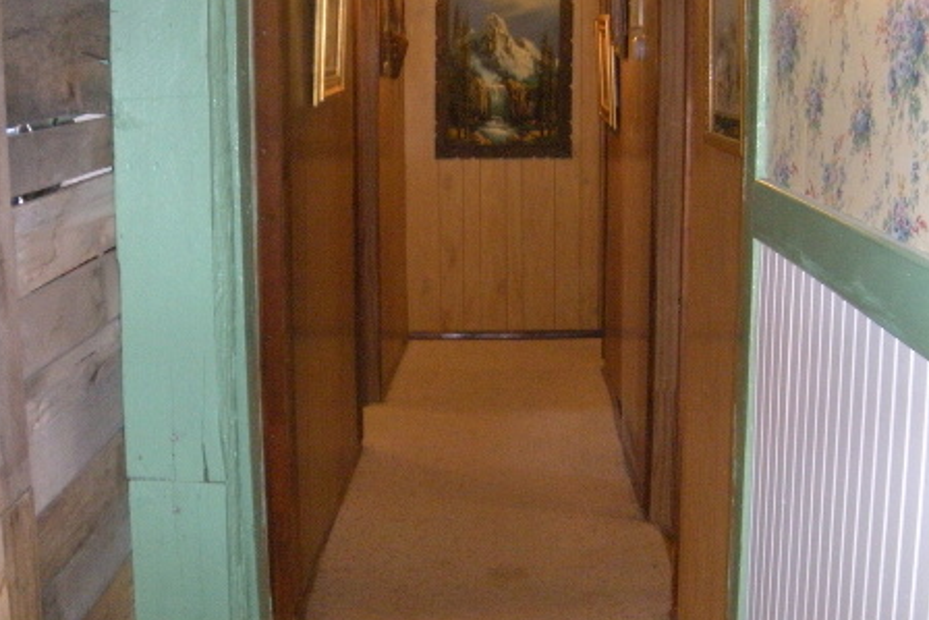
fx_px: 1342
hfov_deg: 38.1
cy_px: 230
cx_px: 545
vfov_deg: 25.9
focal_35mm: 52
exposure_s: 1/30
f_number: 3.8
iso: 400
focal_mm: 5.9
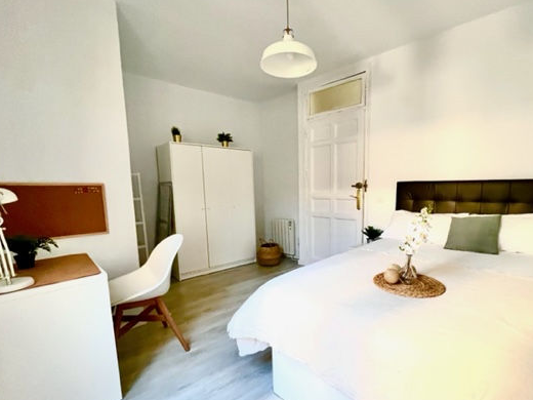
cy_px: 218
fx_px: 246
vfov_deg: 77.9
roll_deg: +0.9
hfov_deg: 94.0
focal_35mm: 16
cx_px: 299
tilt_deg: -6.9
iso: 250
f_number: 1.8
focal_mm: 1.57
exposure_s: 1/98
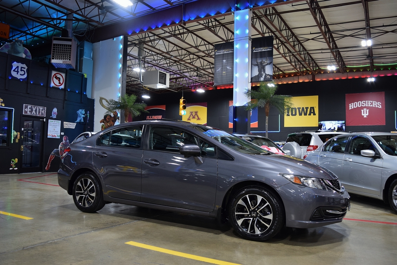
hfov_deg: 67.4
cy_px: 132
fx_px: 298
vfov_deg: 47.9
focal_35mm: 27
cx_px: 198
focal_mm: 18
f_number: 4
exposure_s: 1/60
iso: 800
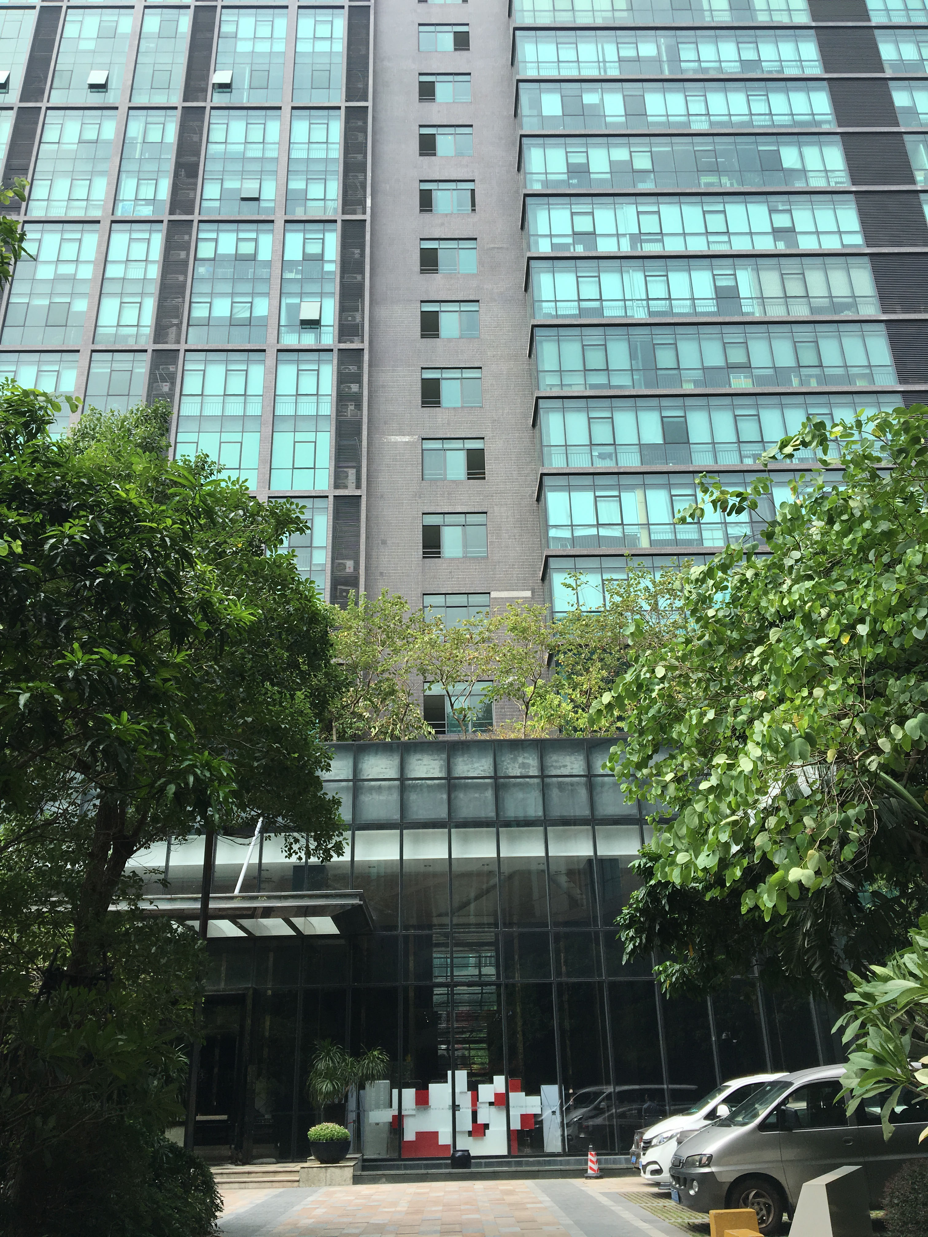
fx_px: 1037
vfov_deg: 61.7
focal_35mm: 29
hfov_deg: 48.2
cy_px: 618
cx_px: 464
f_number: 2.2
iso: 25
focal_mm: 4.15
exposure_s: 1/668
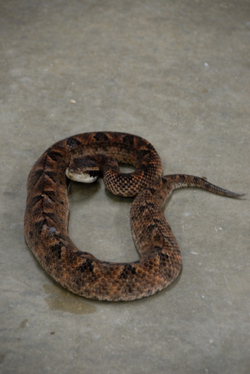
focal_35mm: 300
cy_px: 187
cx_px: 125
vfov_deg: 6.9
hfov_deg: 4.6
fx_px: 3116
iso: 800
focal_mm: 200
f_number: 5.6
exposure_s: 1/13
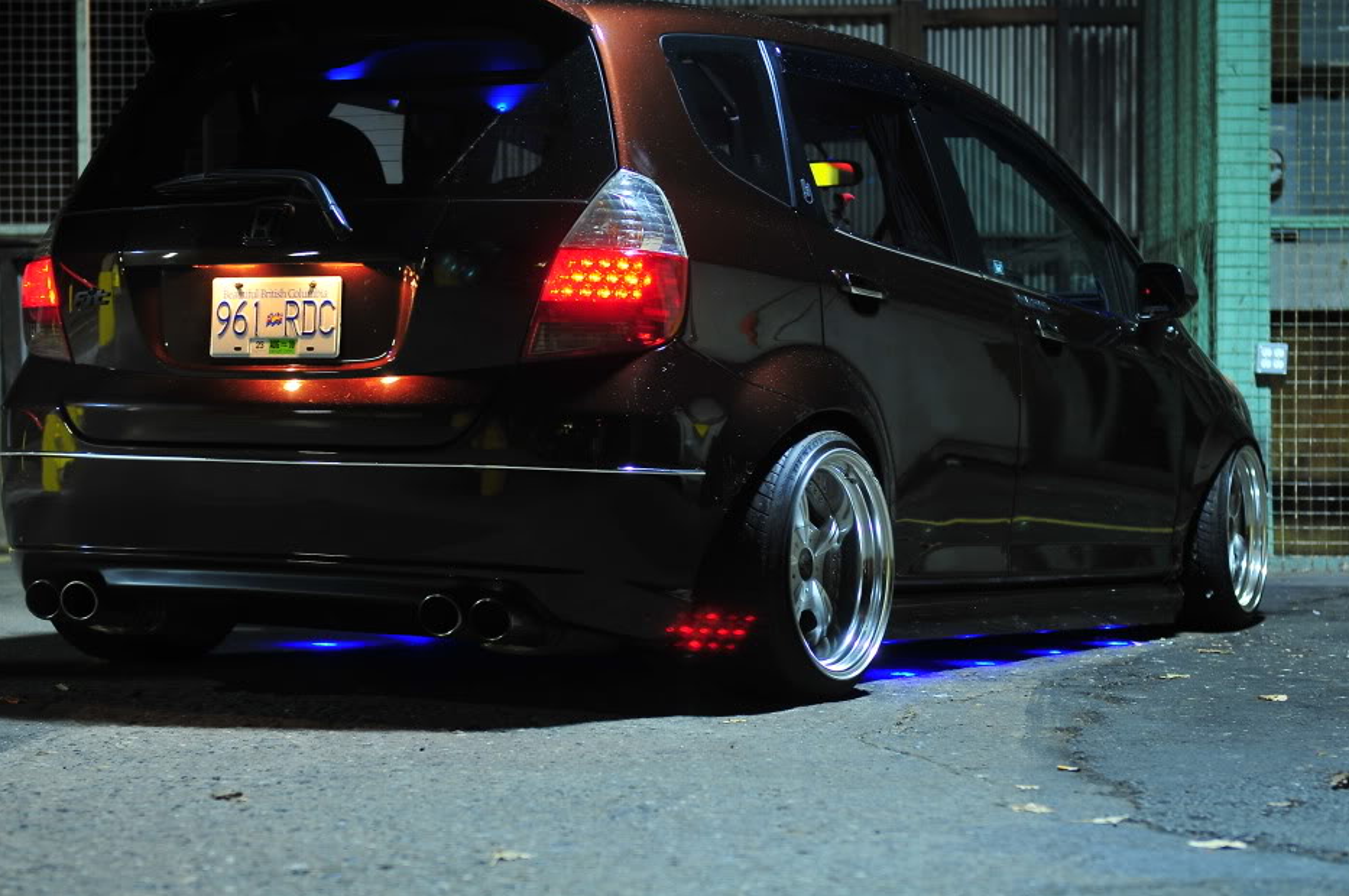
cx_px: 642
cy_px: 455
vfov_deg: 17.2
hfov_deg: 25.7
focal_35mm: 79
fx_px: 2957
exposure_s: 1/2
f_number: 2.8
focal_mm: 48
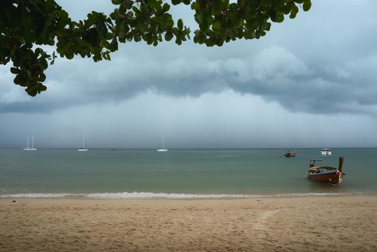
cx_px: 188
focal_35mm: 24
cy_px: 126
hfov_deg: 73.7
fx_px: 251
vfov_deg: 53.1
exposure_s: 1/12800
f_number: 2.8
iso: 500
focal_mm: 24
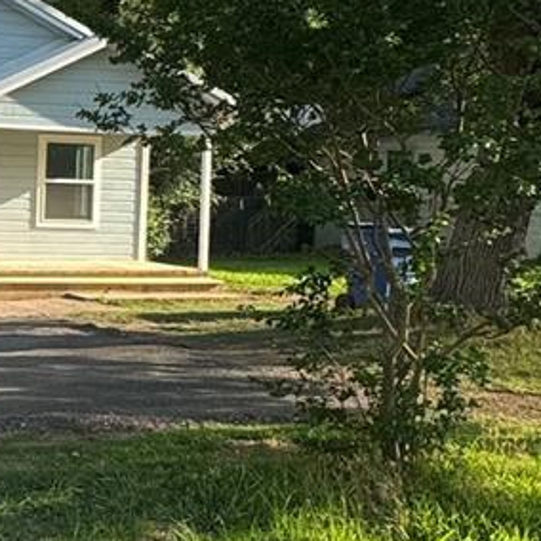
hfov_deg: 21.1
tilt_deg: -2.0
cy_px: 196
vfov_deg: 25.6
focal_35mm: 67
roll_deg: -1.0
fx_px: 1185
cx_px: -301
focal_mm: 2.22
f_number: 2.2
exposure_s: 1/591
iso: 40
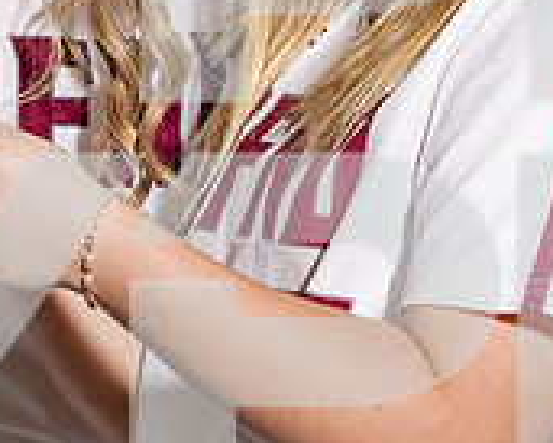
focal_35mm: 216
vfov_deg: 7.1
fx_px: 3537
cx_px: 78
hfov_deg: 8.9
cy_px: -66
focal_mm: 68
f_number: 8
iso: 100
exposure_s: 1/250
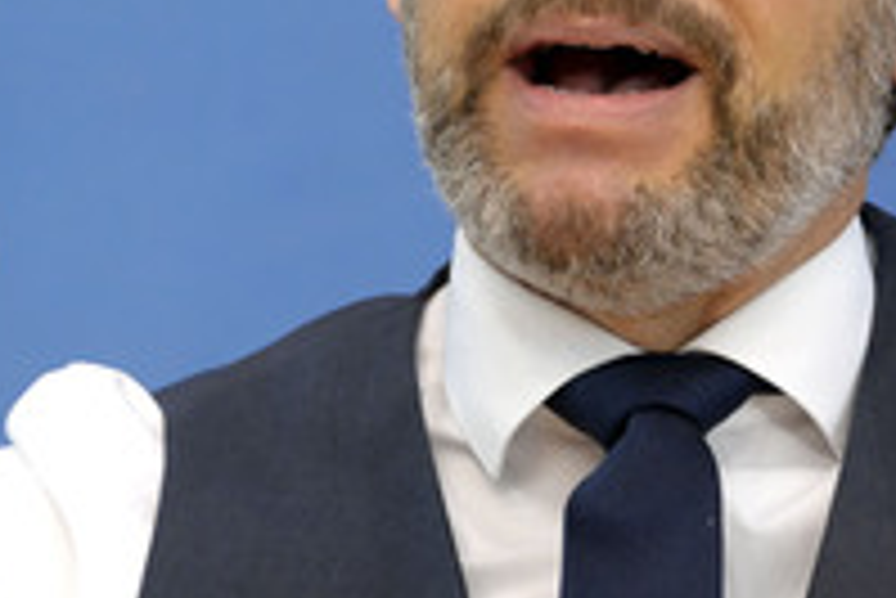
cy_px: 13
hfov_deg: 4.8
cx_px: 525
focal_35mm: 430
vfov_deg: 3.2
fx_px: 10710
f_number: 5.6
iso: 4000
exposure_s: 1/500
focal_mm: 190
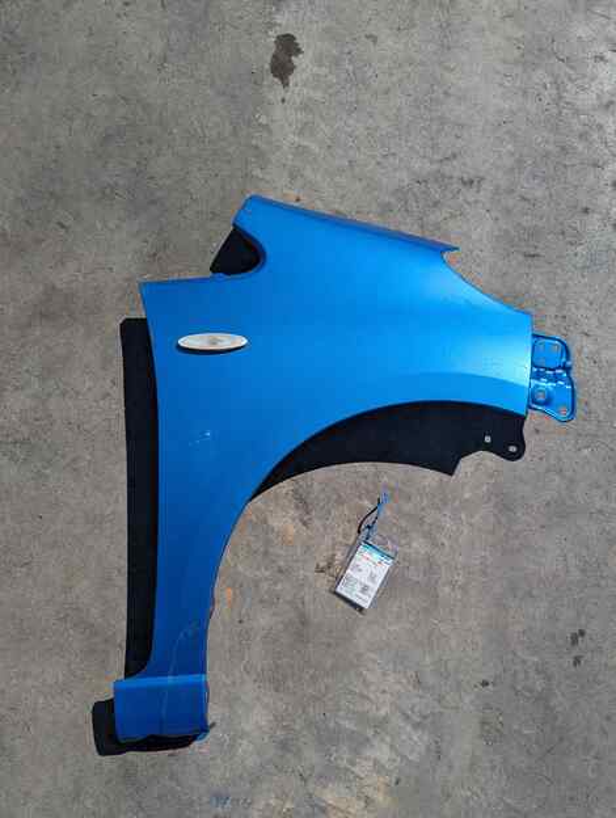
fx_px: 568
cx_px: 308
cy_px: 409
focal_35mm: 24
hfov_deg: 56.9
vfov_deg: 71.5
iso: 47
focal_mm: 6.81
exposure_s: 1/4525
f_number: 1.85
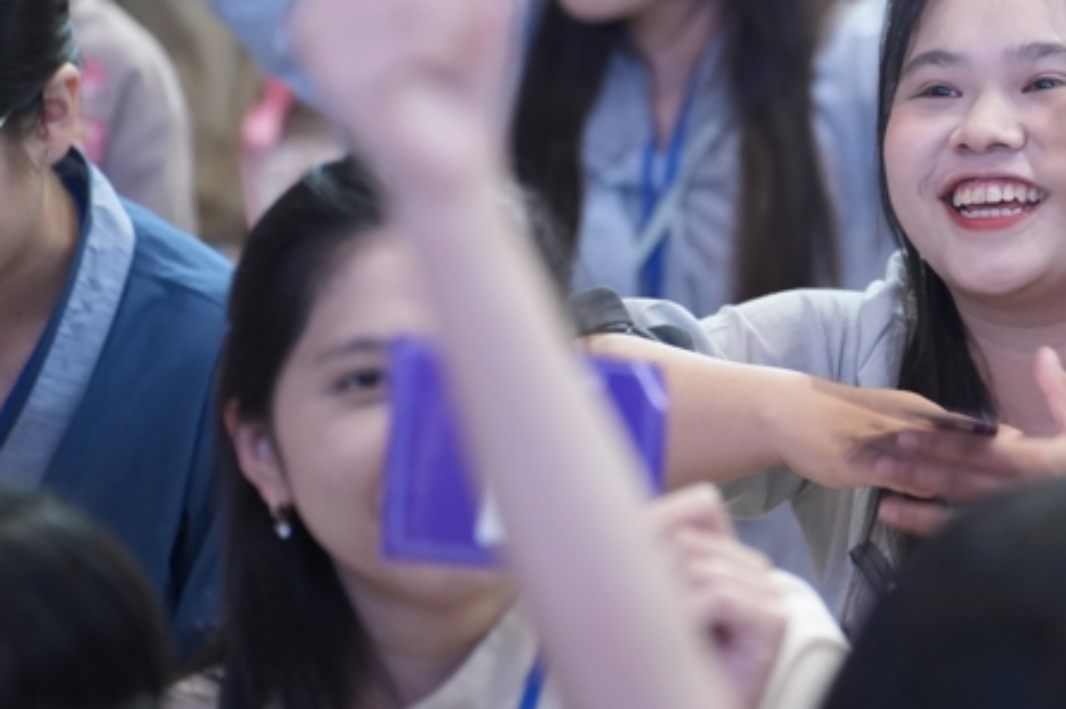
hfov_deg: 6.3
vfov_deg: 4.2
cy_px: 62
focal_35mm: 329
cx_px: 943
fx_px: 9735
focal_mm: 150
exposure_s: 1/125
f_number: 2.8
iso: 2500
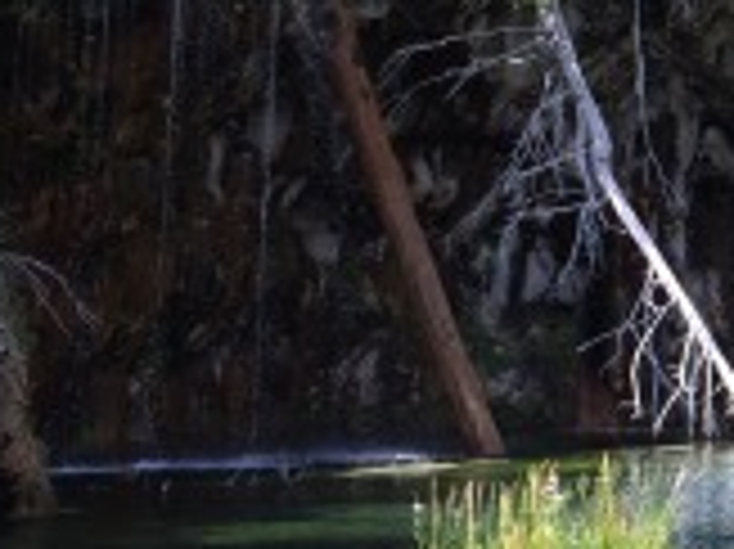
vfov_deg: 12.8
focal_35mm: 114
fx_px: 2415
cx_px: 1139
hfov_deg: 15.7
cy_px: -9
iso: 32
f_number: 2.2
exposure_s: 1/507
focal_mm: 4.15
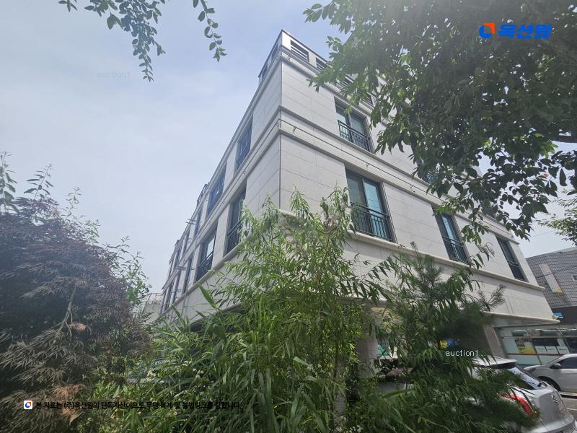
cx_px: 288
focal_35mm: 13
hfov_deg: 106.2
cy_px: 216
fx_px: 217
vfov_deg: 89.9
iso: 50
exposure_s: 1/2410
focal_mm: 2.2
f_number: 2.2
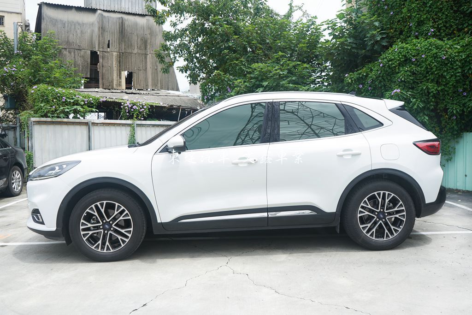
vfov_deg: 43.6
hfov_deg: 61.9
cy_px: 158
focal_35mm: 30
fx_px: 393
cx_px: 236
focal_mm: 30
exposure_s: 1/200
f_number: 8
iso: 100
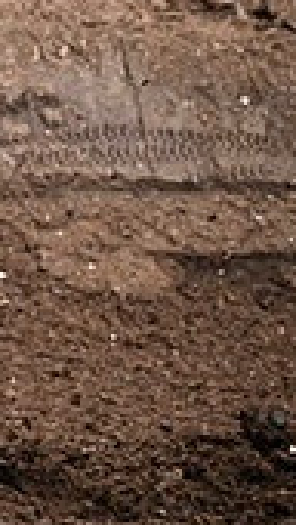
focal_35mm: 264
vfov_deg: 8.1
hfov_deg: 4.5
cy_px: 45
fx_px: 3673
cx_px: -543
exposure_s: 1/1250
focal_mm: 74
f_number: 3.2
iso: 250
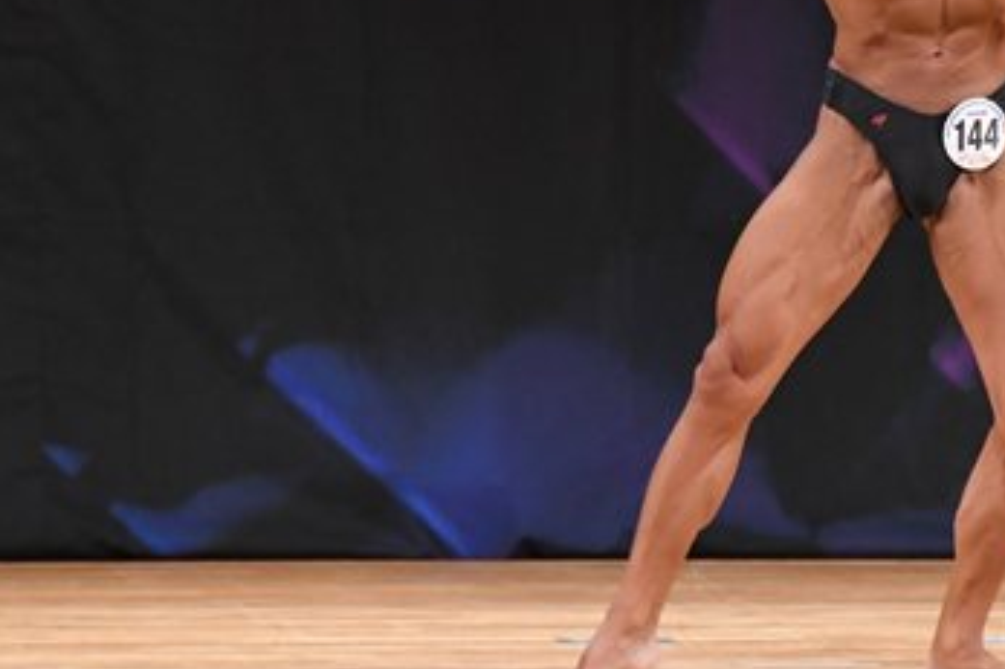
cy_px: 98
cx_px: 856
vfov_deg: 2.4
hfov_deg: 3.6
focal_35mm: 569
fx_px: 15876
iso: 3200
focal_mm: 170
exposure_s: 1/400
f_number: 5.6
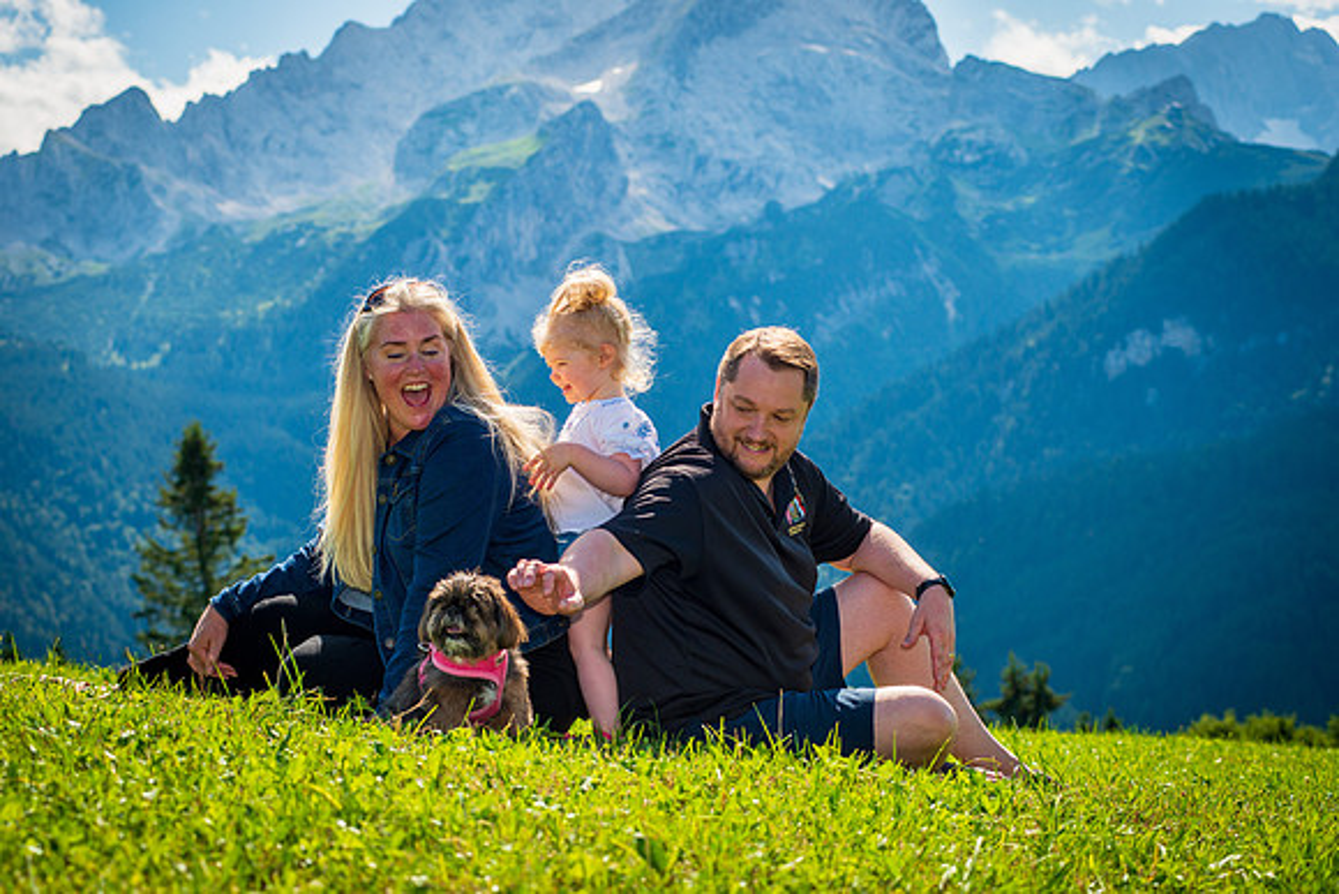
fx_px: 3423
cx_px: 670
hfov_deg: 22.1
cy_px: 447
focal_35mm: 92
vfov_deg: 14.9
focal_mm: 92
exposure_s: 1/500
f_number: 7.1
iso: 160
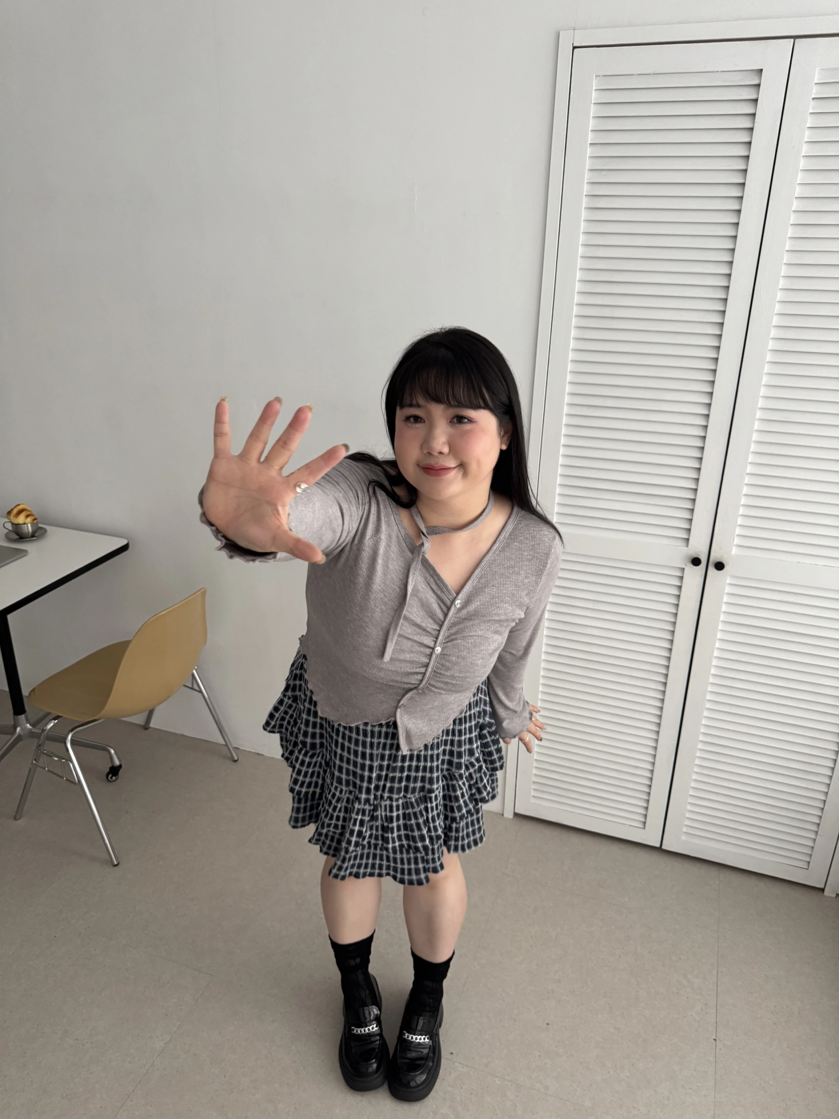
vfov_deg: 71.6
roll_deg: -1.4
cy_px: 560
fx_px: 776
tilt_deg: -22.2
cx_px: 420
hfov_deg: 56.8
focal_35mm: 24
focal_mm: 6.76
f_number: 1.78
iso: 400
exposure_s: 1/60
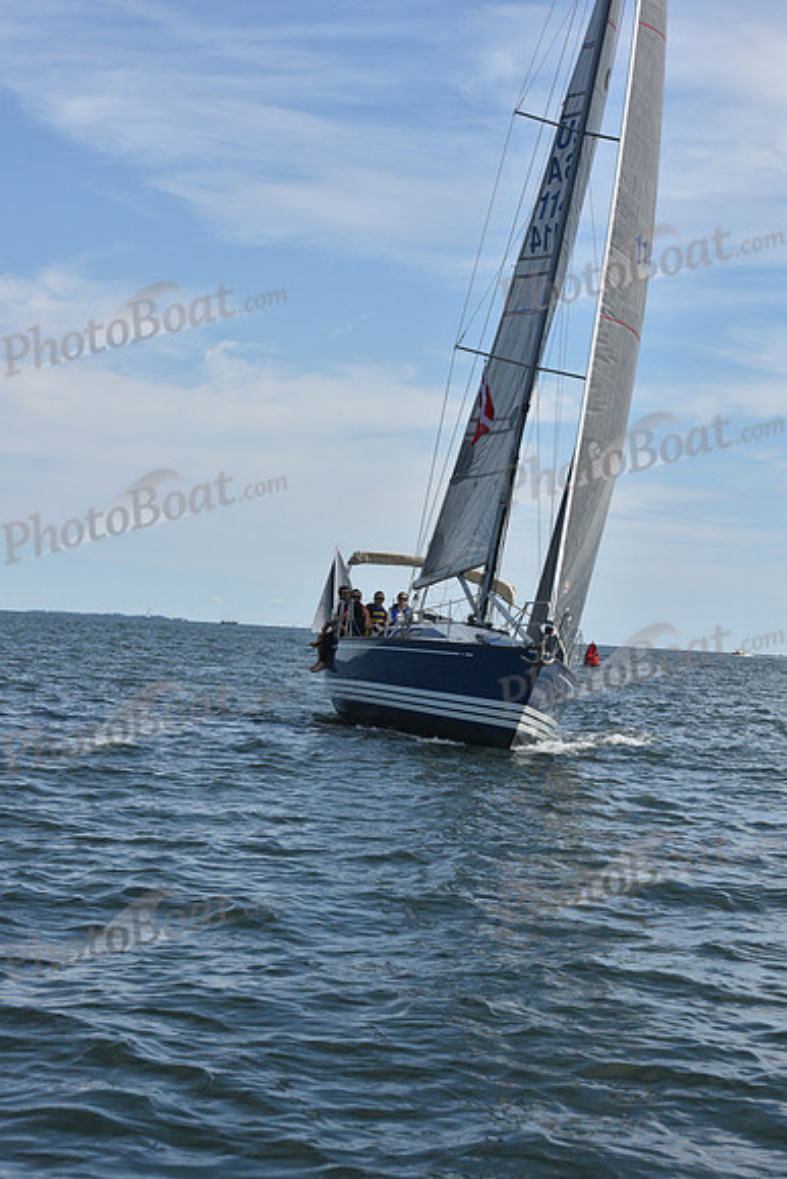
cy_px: 590
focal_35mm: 70
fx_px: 2294
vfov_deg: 28.8
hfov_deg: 19.5
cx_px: 394
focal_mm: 70
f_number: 10
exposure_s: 1/1000
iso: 320
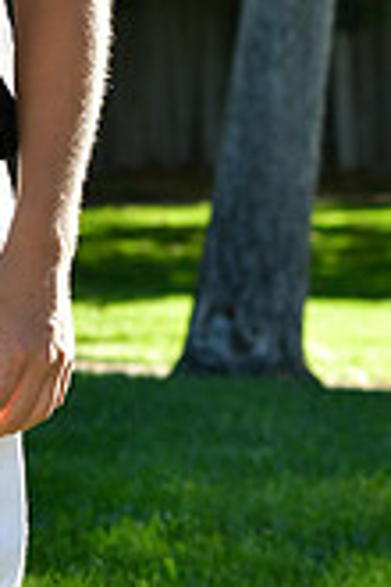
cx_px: -201
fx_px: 6027
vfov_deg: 5.5
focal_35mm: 370
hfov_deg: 3.7
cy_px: -149
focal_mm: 70
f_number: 6.3
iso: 400
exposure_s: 1/500
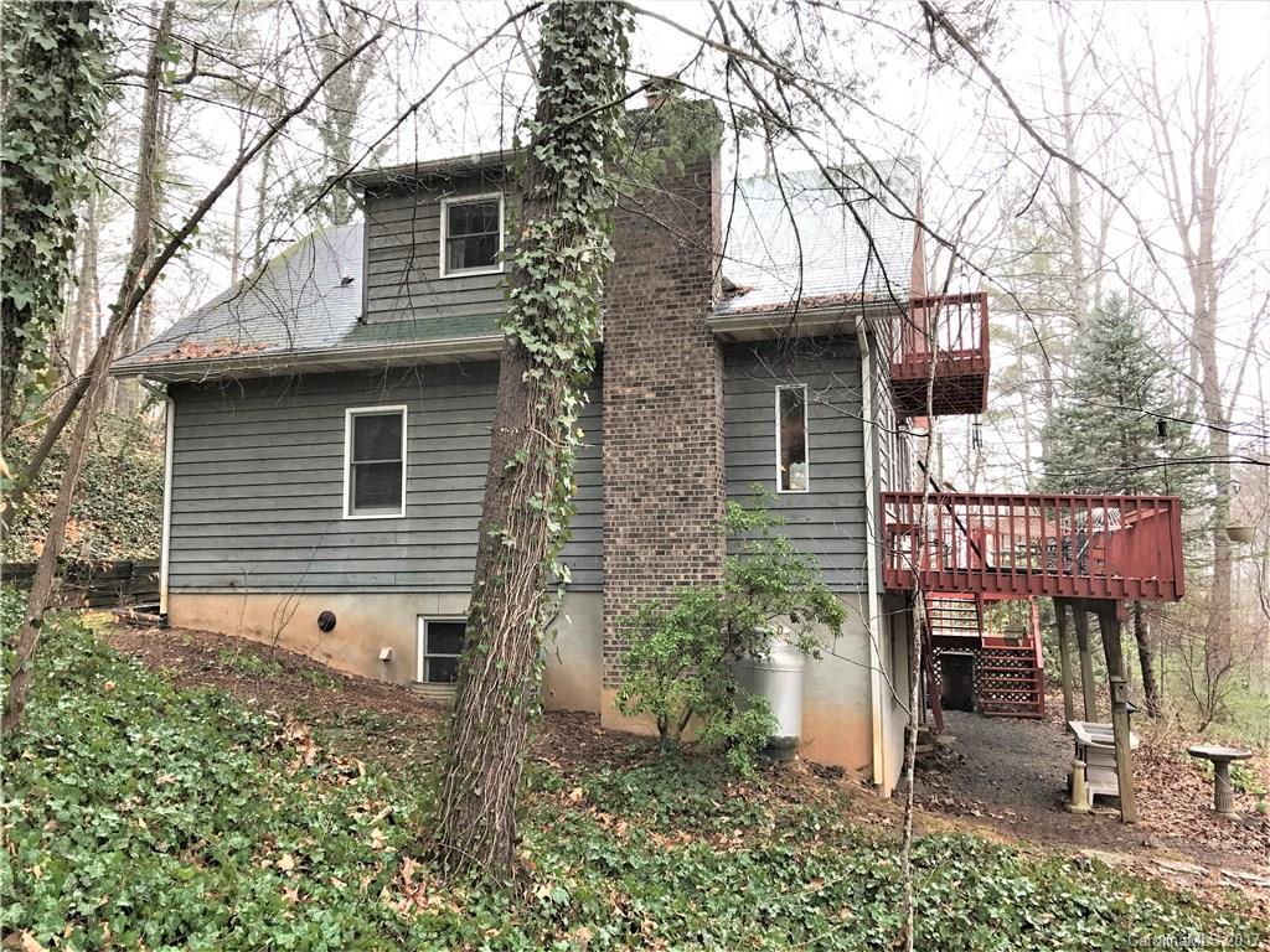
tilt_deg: +5.9
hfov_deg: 63.4
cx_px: 635
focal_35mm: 28
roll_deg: +0.4
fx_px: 1027
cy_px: 476
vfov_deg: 49.7
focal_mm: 3.99
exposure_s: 1/40
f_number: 1.8
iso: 25
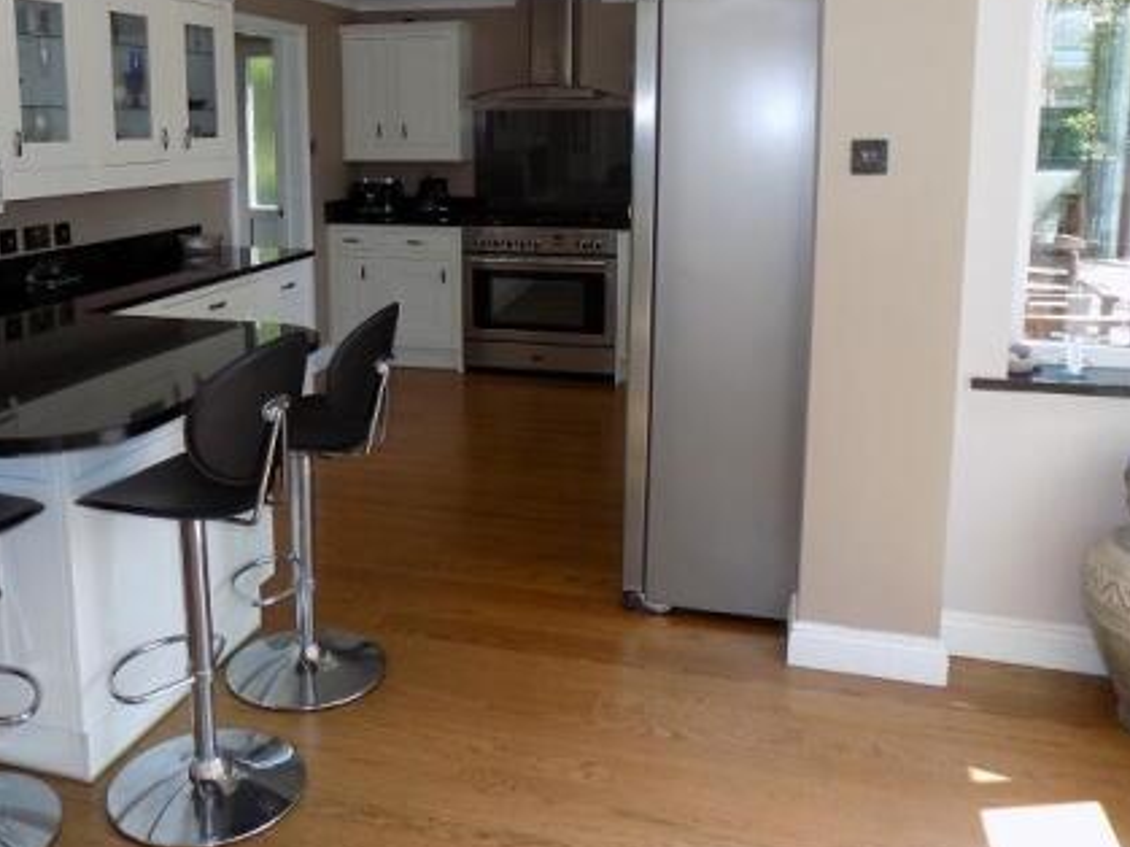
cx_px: 460
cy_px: 290
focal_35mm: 32
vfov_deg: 43.6
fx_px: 1044
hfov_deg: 56.5
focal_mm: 4
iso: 80
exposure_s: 1/80
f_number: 3.1
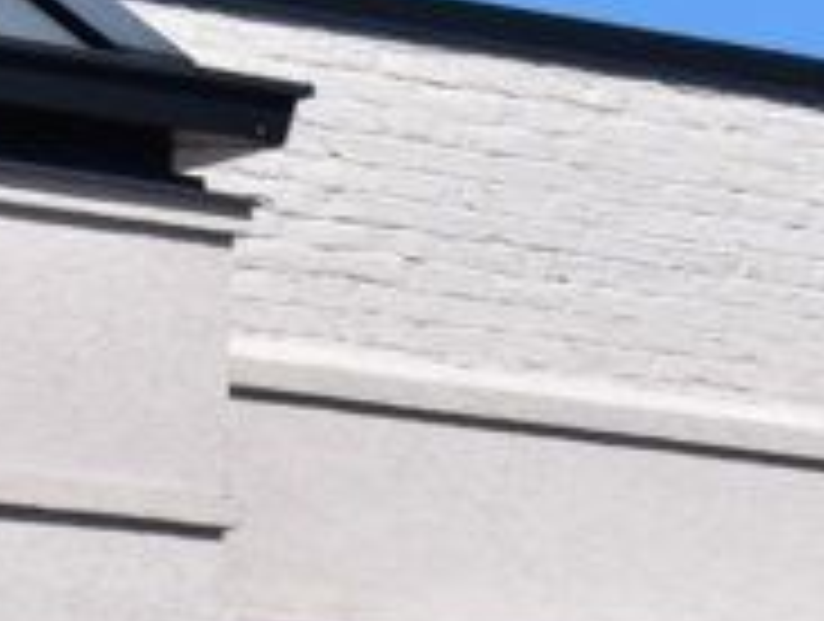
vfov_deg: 4.8
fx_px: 7298
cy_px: 1346
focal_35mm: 306
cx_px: 2017
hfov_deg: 6.2
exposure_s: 1/500
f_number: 11
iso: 320
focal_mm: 38
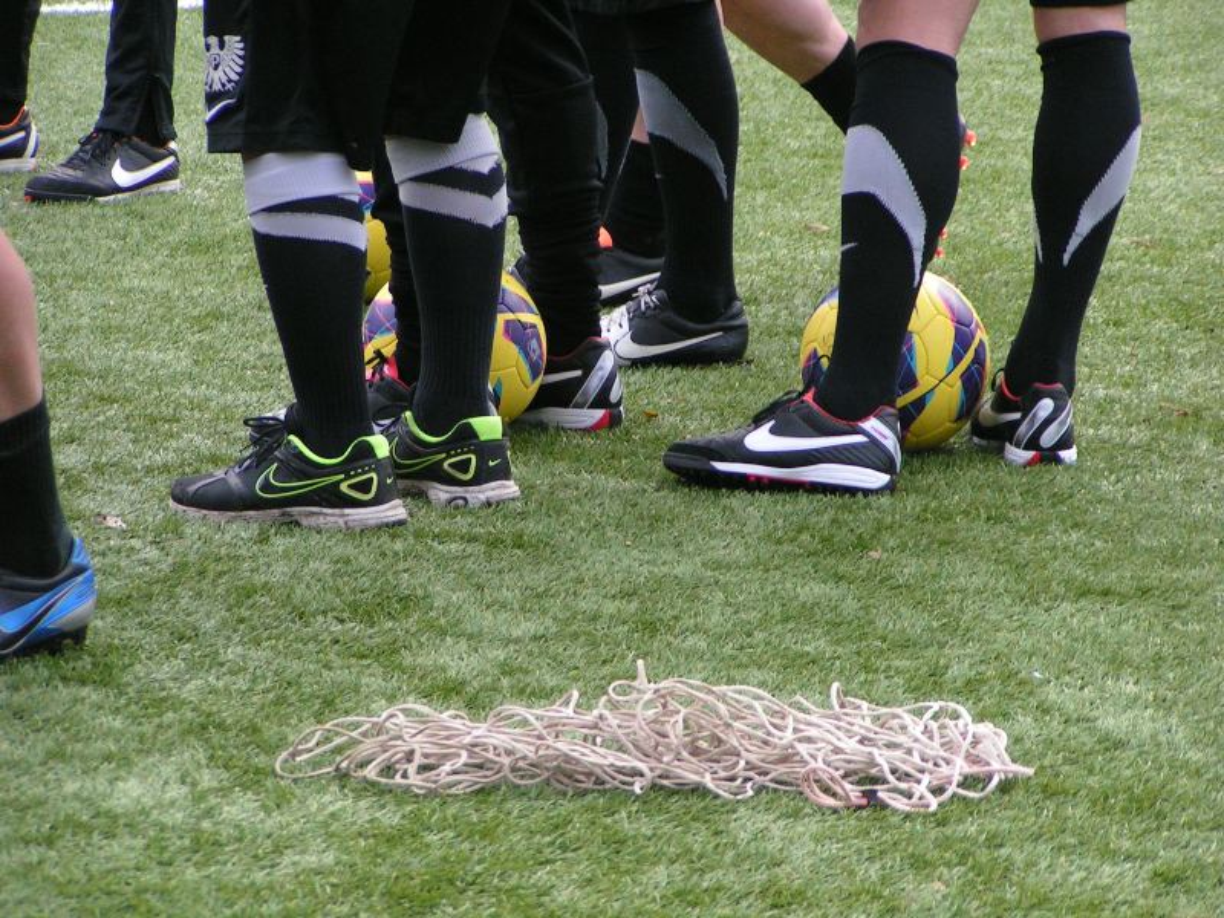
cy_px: 459
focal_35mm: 226
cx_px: 612
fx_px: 7991
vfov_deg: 6.6
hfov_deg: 8.8
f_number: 3.5
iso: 160
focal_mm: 34.5
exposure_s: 1/250
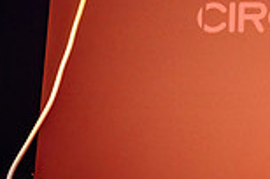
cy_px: 65
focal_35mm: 119
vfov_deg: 11.5
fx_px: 891
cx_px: 384
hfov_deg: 16.0
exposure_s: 1/200
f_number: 2.8
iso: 1600
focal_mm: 26
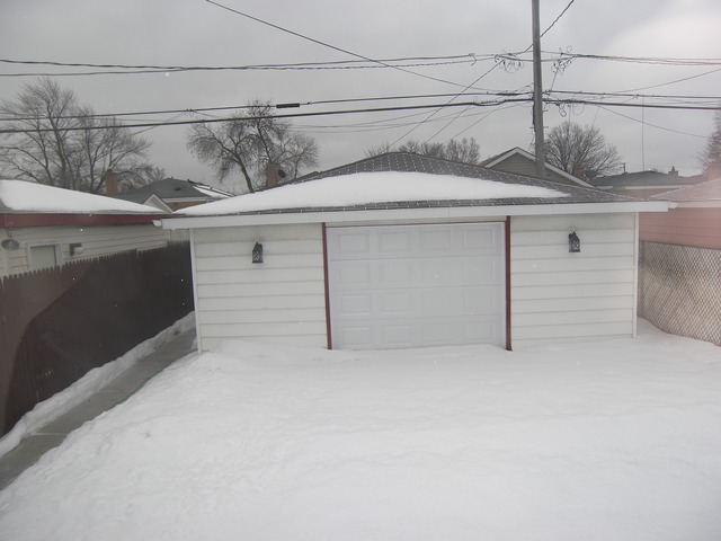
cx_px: 360
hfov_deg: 69.4
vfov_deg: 54.9
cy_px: 270
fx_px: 521
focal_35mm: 25
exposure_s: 1/400
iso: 50
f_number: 2.8
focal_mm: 5.3
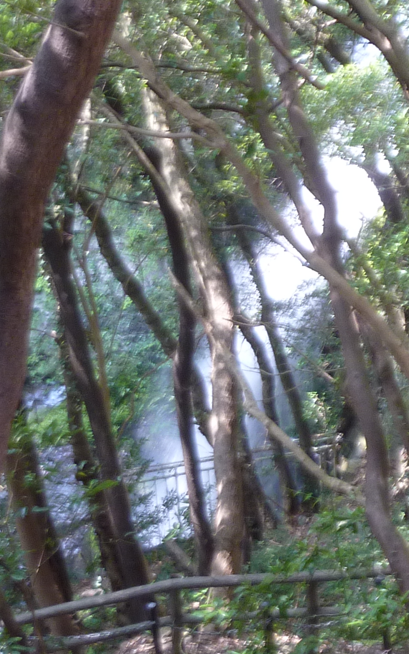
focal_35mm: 132
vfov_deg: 15.8
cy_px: 327
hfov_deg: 9.9
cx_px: 284
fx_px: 2353
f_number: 3.8
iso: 125
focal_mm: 8.5
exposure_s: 1/40
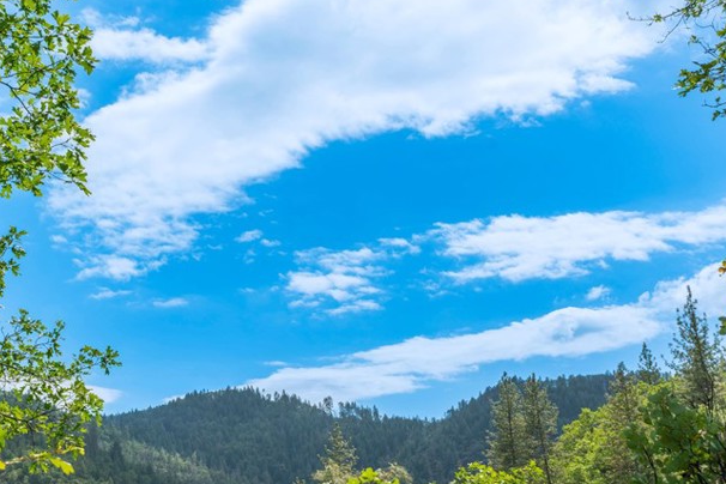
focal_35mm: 49
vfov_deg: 27.4
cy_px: 317
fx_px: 988
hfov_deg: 40.0
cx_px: 259
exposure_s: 1/200
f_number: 10
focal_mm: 29
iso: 100
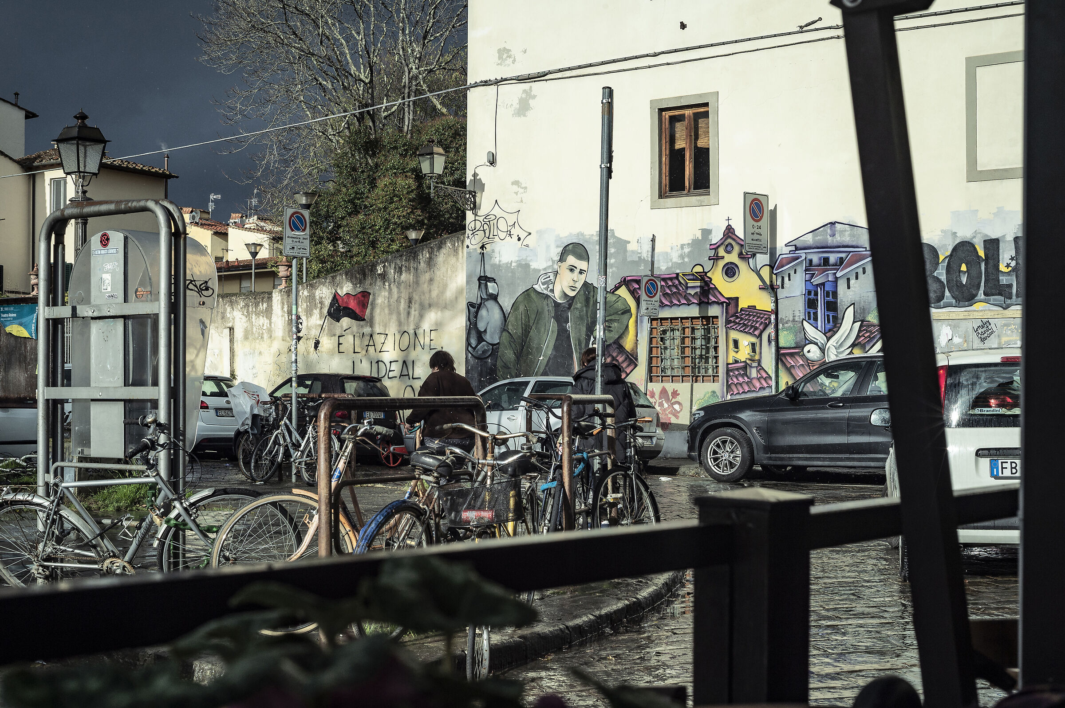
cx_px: 532
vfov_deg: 27.0
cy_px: 354
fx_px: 1478
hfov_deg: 39.6
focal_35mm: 50
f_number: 11
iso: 400
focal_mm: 50
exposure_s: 1/1250
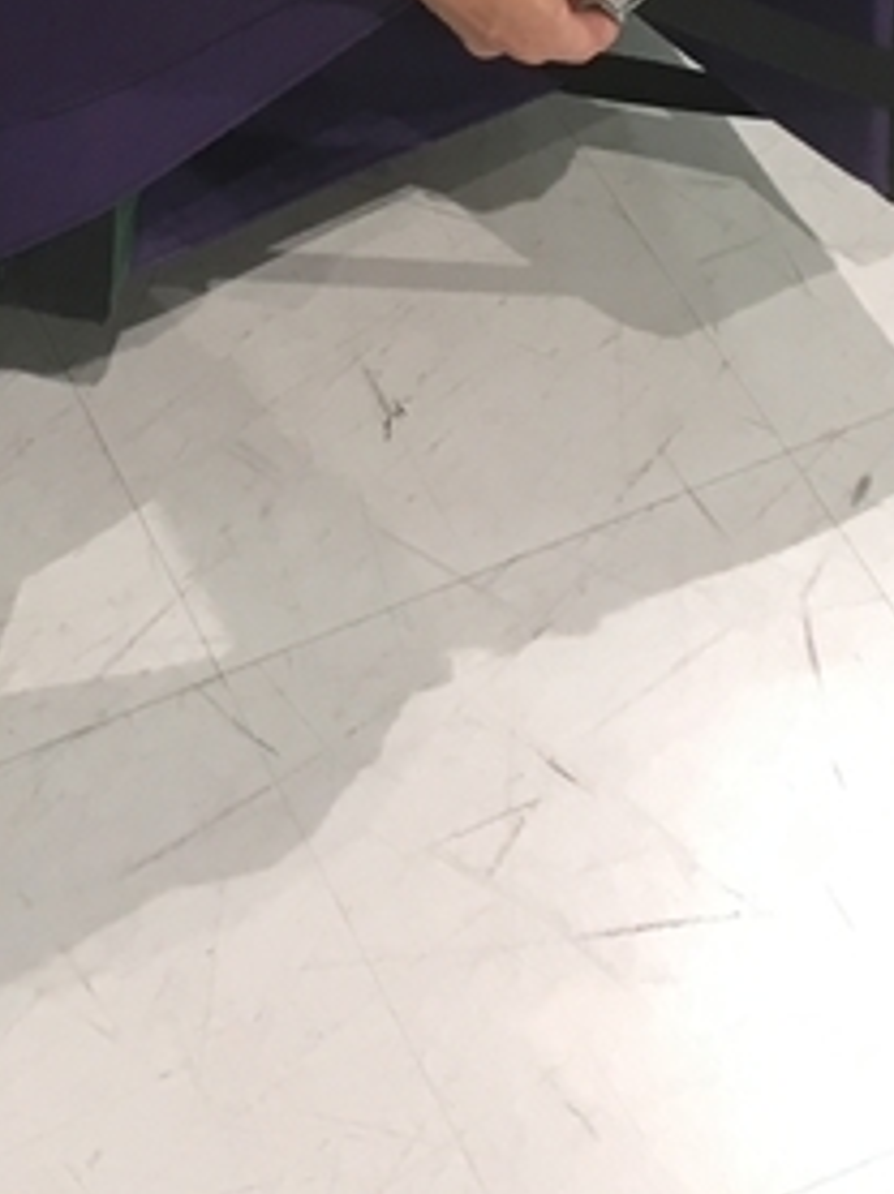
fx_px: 3690
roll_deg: +2.8
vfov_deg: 16.6
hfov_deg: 13.4
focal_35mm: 107
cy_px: -623
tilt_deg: -40.9
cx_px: -176
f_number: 2.2
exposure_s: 1/30
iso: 80
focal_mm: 4.15
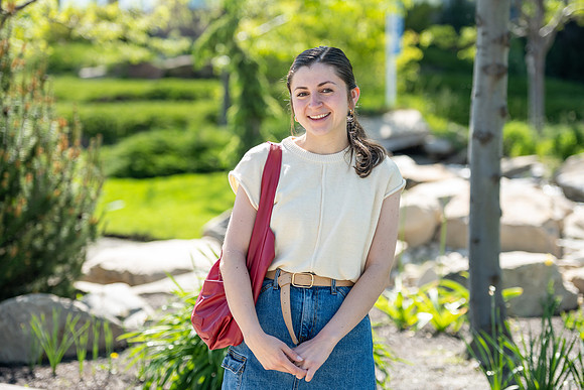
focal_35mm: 99
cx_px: 294
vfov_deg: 13.8
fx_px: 1605
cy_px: 195
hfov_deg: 20.6
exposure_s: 1/320
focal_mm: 98
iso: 50
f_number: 2.8
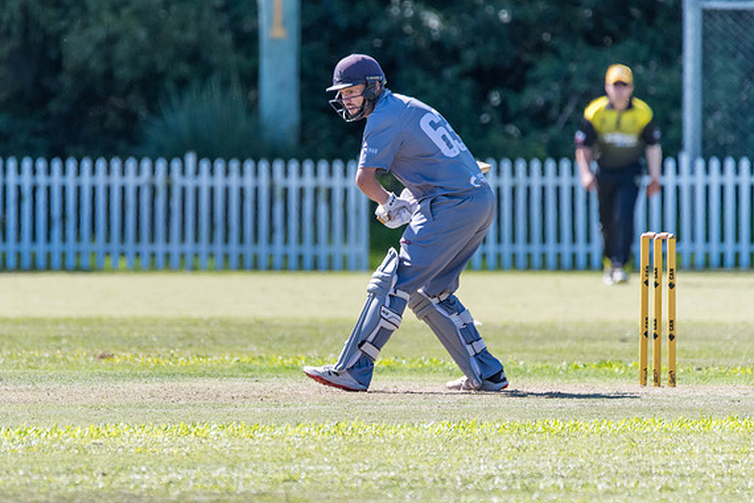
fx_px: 16172
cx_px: 295
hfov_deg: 2.7
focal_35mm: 772
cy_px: 284
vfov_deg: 1.8
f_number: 6.3
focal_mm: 600
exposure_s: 1/2000
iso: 1100
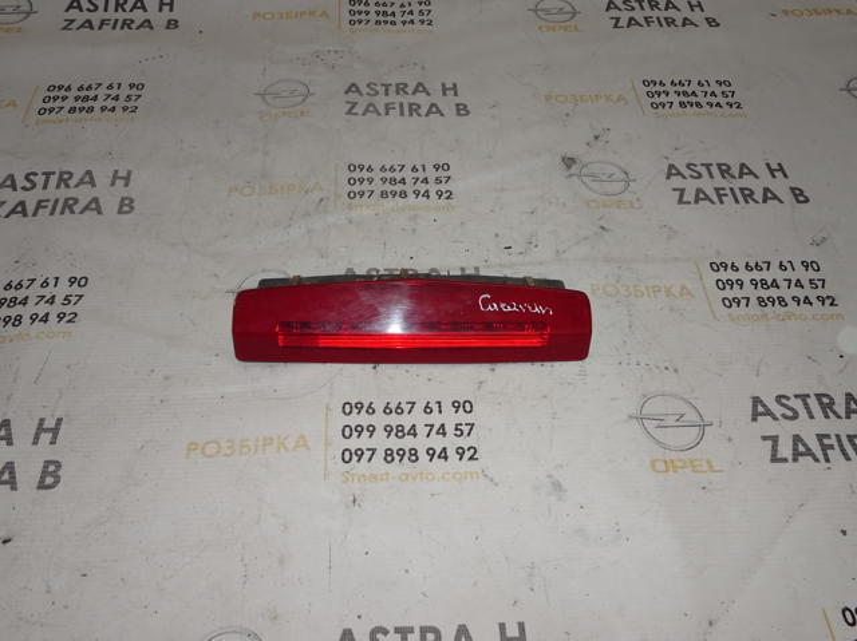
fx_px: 742
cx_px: 428
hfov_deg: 60.0
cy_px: 320
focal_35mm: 30
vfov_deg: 46.7
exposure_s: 1/30
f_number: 4
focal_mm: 5.09
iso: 200
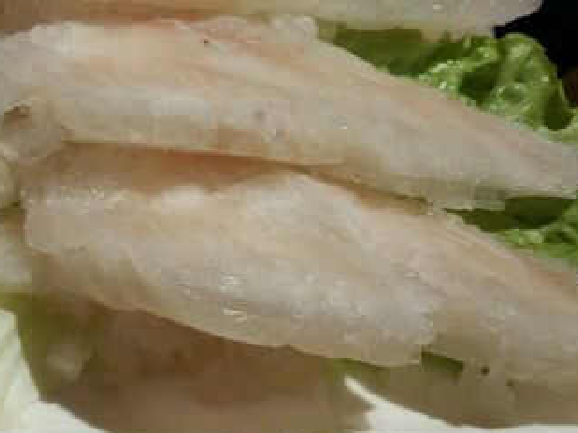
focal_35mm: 65
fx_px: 1085
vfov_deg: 22.5
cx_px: 0
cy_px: 140
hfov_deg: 28.0
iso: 195
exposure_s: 1/100
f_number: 2
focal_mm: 4.12
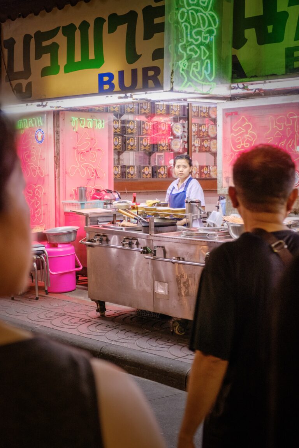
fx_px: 835
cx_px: 150
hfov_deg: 20.3
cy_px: 224
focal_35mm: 67
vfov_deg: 30.1
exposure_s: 1/90
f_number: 5.6
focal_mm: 44.4
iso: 1600
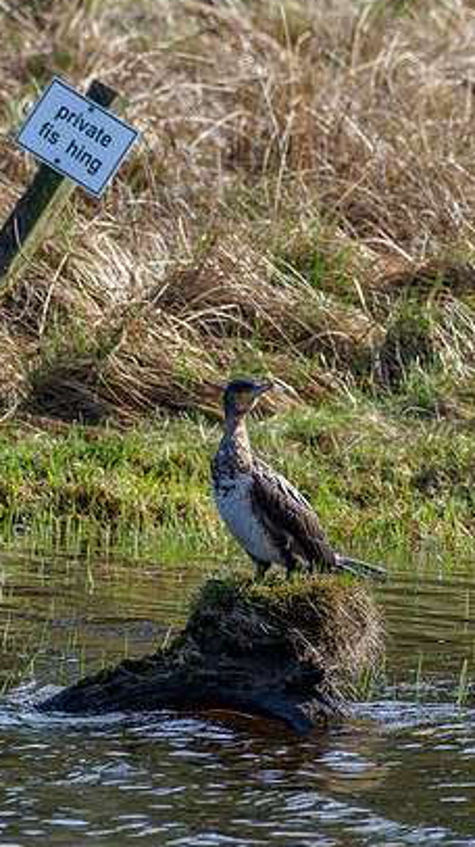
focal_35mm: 1140
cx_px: 237
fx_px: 25558
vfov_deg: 1.9
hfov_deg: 1.1
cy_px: 391
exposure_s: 1/640
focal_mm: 300
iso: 200
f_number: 4.5
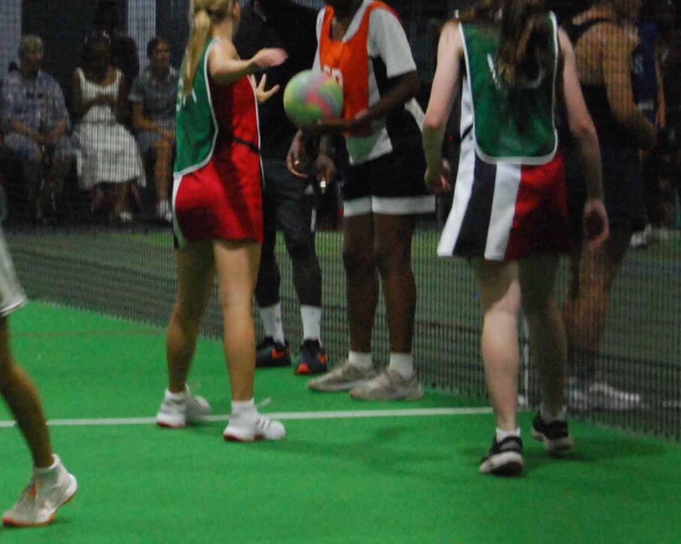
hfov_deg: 8.7
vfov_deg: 7.0
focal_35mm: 221
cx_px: 178
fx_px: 4460
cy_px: -16
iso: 1600
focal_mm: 55
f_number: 5.6
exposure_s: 1/60
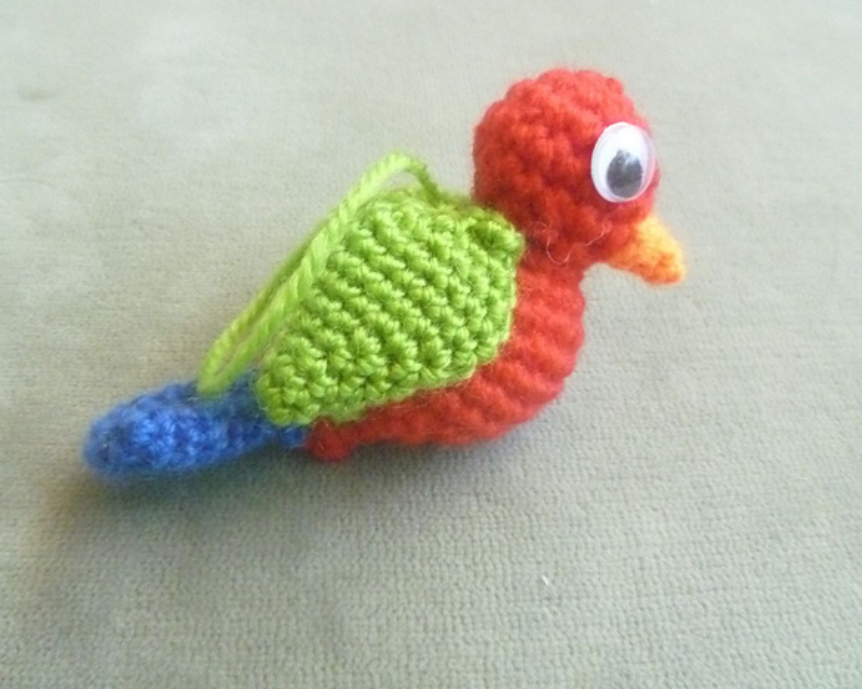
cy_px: 343
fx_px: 765
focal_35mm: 30
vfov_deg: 48.5
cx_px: 418
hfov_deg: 58.8
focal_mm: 5
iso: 1600
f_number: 3.3
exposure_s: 1/160
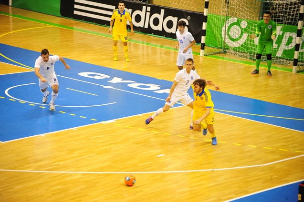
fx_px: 1139
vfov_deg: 10.1
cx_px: 152
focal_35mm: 135
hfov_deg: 15.2
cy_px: 101
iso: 4000
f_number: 5.6
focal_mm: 135
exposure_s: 1/250
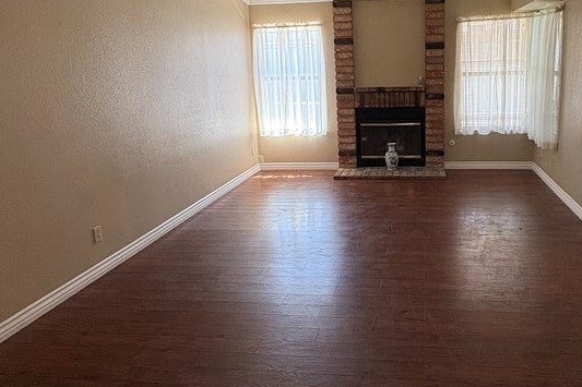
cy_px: 146
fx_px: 453
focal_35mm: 28
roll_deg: +2.0
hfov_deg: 64.4
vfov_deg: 46.0
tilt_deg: -8.6
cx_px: 370
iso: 160
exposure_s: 1/120
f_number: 2.2
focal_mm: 2.22
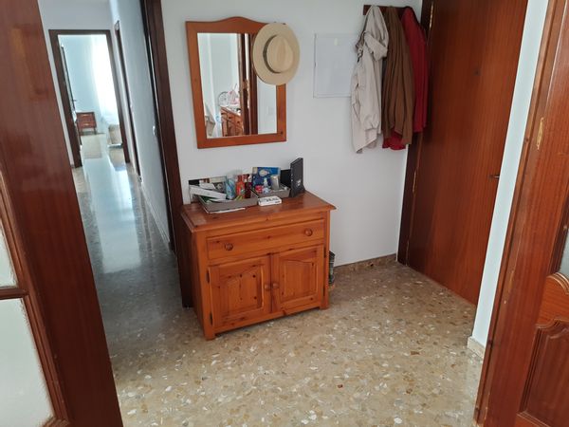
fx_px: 394
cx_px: 284
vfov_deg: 56.8
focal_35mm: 24
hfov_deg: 71.6
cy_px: 214
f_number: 1.8
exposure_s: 1/33
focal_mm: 5.23
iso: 400
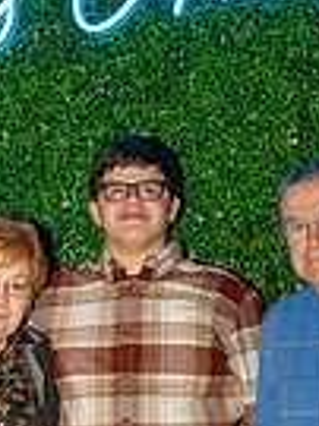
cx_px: 180
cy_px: 404
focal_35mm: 106
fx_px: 1305
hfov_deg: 13.9
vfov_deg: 18.2
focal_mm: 22
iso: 4000
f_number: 11
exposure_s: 1/250
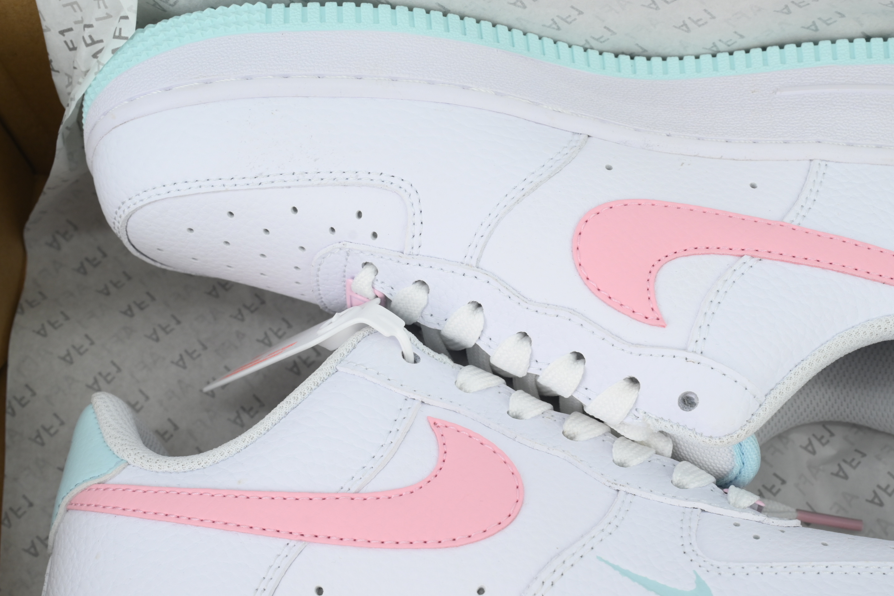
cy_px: 413
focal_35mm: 52
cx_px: 534
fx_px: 1291
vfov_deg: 25.8
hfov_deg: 38.0
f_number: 11
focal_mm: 36
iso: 400
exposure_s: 1/100
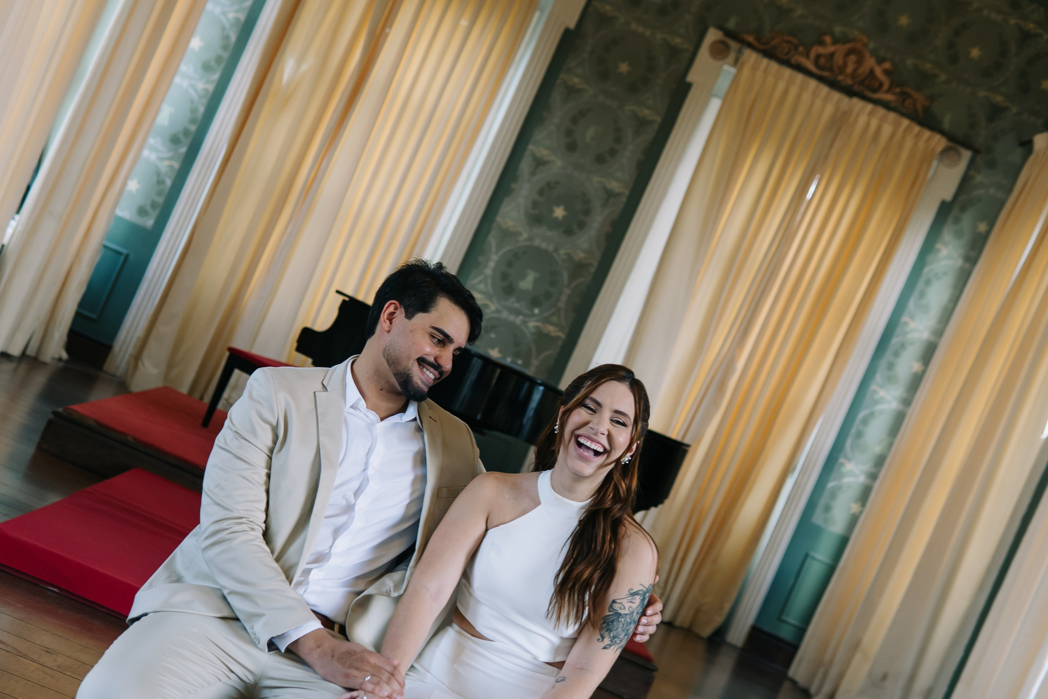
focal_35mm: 45
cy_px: 350
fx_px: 1310
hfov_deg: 43.6
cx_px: 524
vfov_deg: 29.9
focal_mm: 30
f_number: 2.5
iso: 320
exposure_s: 1/125
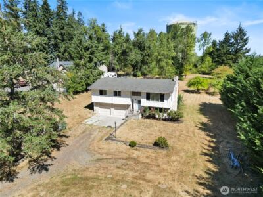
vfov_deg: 56.8
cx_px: 132
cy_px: 98
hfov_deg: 71.6
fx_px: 182
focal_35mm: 24
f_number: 1.7
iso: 100
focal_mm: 6.72
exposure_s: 1/1000
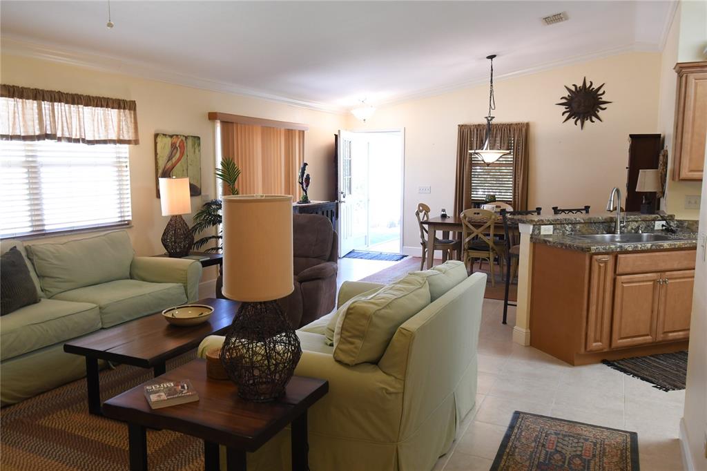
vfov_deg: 46.4
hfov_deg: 65.5
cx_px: 354
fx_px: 550
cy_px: 236
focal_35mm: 28
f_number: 8
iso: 800
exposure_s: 1/20
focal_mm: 14
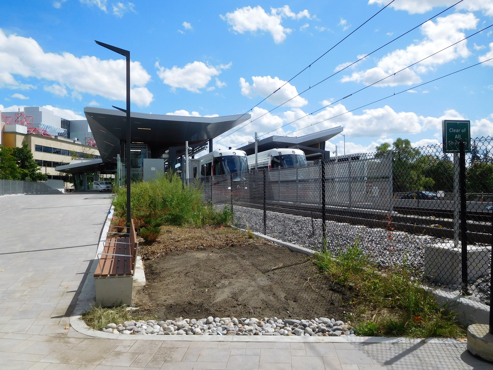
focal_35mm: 25
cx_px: 246
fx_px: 356
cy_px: 185
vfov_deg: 54.9
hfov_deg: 69.4
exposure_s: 1/640
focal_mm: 4.5
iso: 125
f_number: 6.8
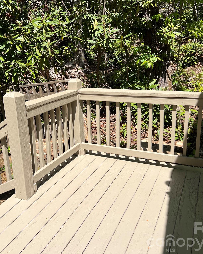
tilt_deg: -16.0
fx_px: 255
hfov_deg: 43.0
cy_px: 127
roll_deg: +3.7
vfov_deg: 52.8
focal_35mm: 34
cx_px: 77
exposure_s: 1/3968
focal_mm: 5.7
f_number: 1.5
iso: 50
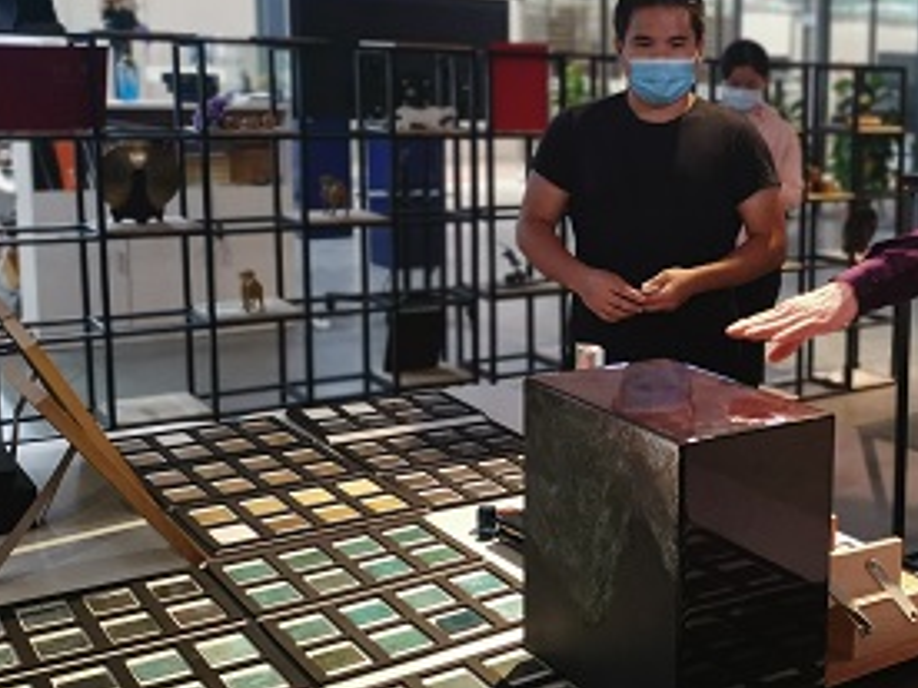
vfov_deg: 29.6
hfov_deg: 36.7
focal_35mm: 49
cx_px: 805
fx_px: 1299
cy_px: 274
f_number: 1.8
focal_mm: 4.75
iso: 250
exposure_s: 1/50
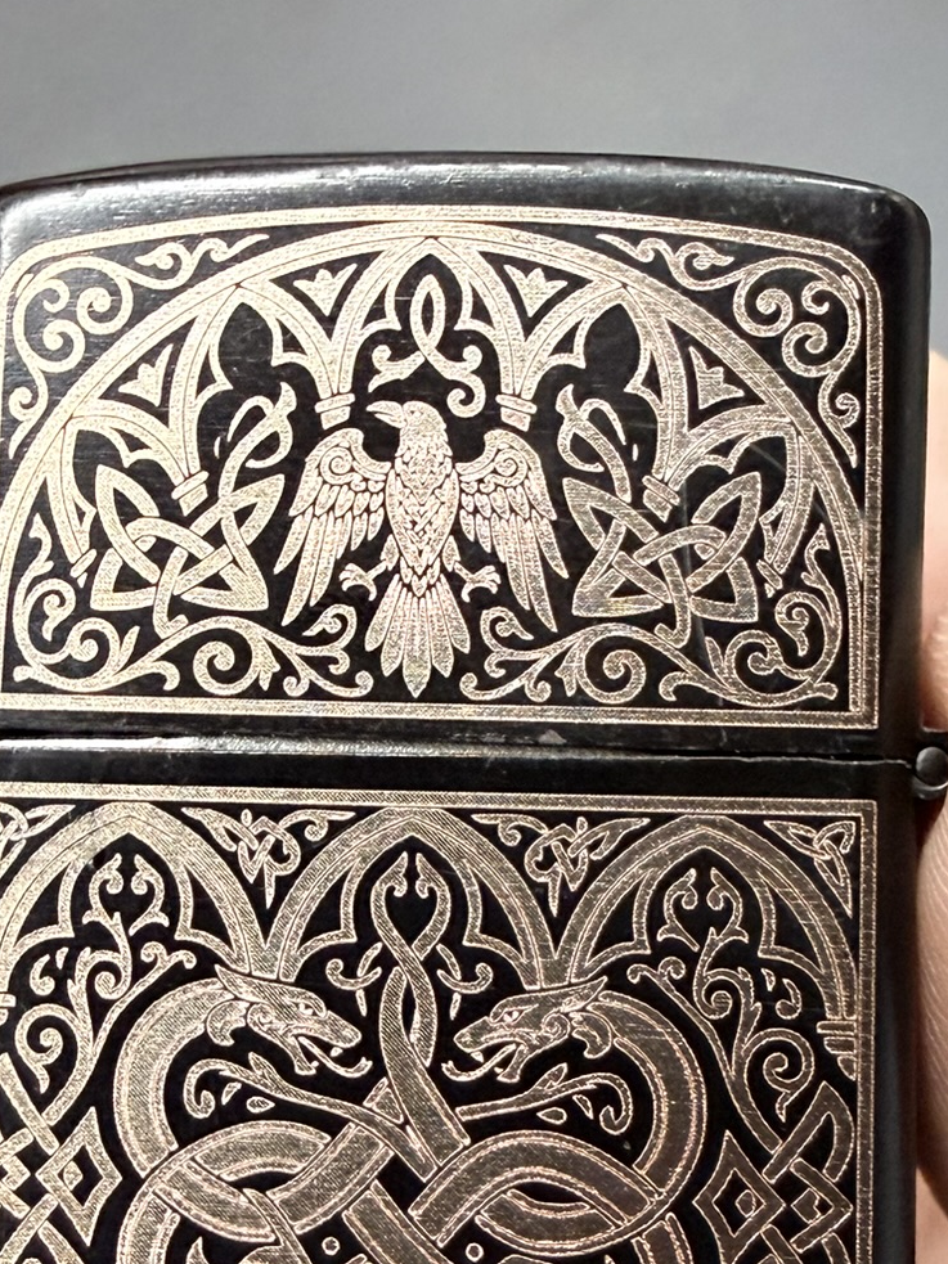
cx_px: 421
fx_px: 1826
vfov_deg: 37.4
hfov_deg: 29.1
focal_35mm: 50
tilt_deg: -61.4
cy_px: 927
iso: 400
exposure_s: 1/75
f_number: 2.2
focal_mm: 2.22
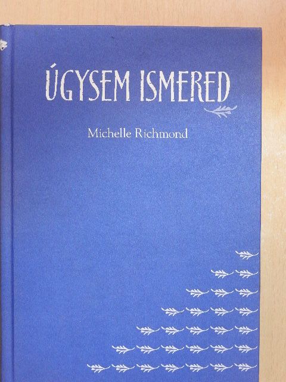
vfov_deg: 32.2
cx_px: 143
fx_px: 661
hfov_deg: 24.4
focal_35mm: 60
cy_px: 191
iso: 400
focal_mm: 10.7
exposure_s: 1/13
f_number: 4.2
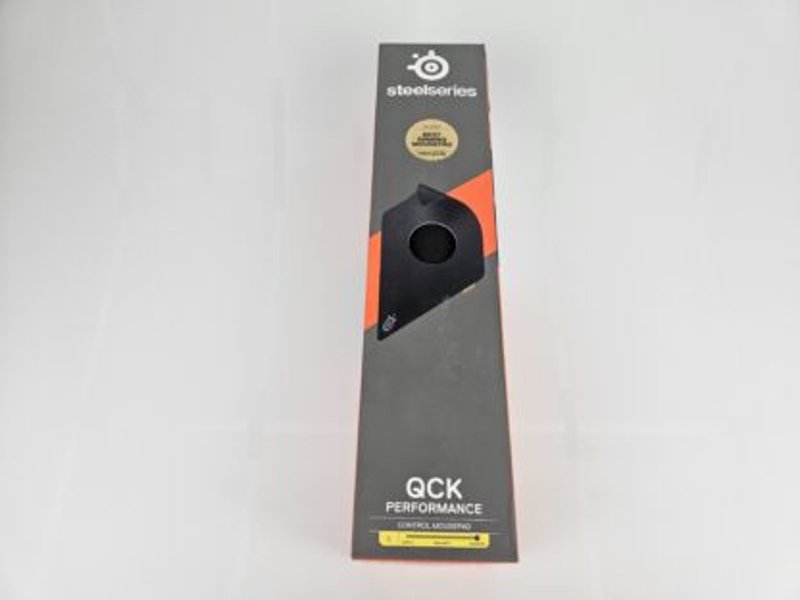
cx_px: 400
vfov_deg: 58.9
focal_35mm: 23
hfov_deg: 73.9
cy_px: 300
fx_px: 532
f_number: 1.8
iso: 64
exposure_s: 1/190
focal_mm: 5.4
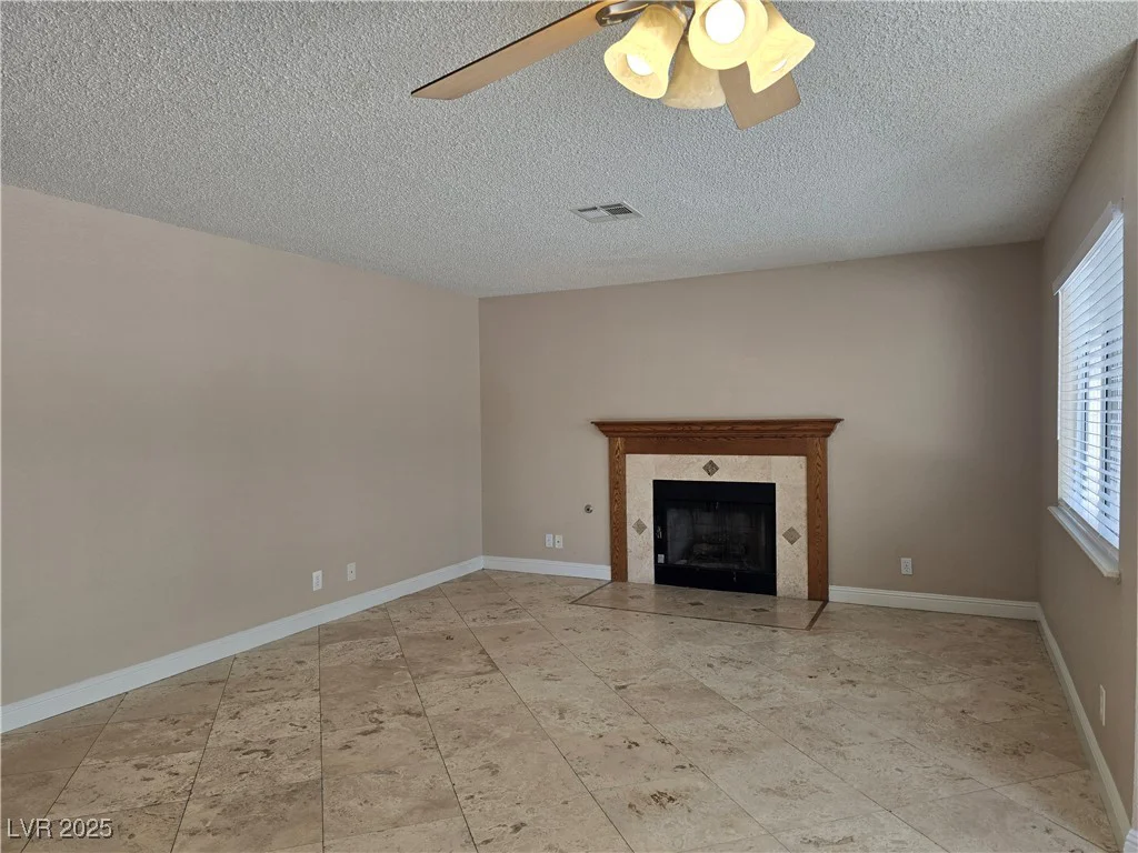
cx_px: 569
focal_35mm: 23
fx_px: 756
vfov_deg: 58.9
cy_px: 426
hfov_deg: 73.9
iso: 64
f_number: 1.7
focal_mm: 6.3
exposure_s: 1/180
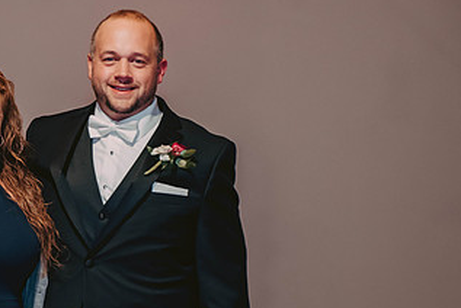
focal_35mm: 156
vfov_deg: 8.8
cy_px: 178
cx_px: 64
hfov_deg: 13.1
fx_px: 1999
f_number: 3.2
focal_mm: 75
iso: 1250
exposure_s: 1/60
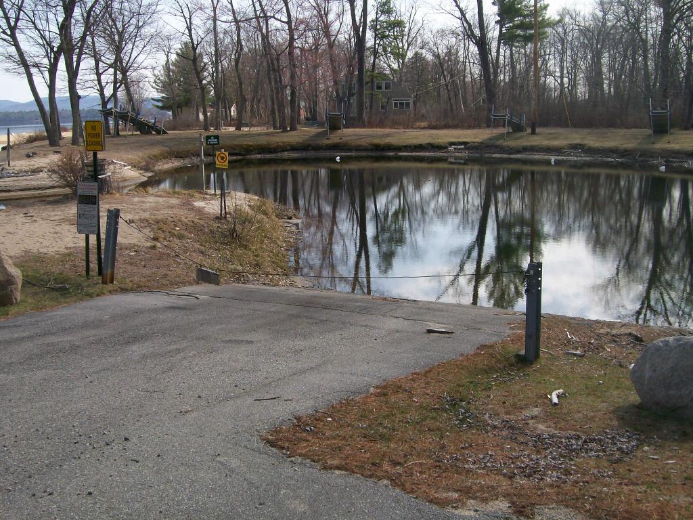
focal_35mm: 36
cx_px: 346
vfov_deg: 39.7
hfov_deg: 51.4
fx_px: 721
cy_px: 260
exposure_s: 1/428
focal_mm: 6
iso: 80
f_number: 4.8
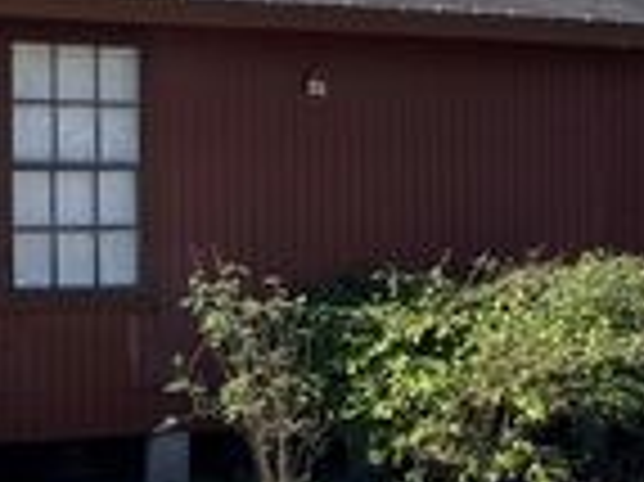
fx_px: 1692
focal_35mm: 91
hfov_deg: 20.9
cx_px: 18
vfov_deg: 16.2
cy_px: 295
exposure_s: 1/954
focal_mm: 4.25
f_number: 1.8
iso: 25
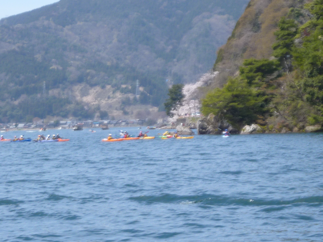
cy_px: 121
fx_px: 1502
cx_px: 162
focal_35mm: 161
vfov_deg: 9.2
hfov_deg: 12.3
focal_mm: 14.7
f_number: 4.3
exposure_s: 1/400
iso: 80
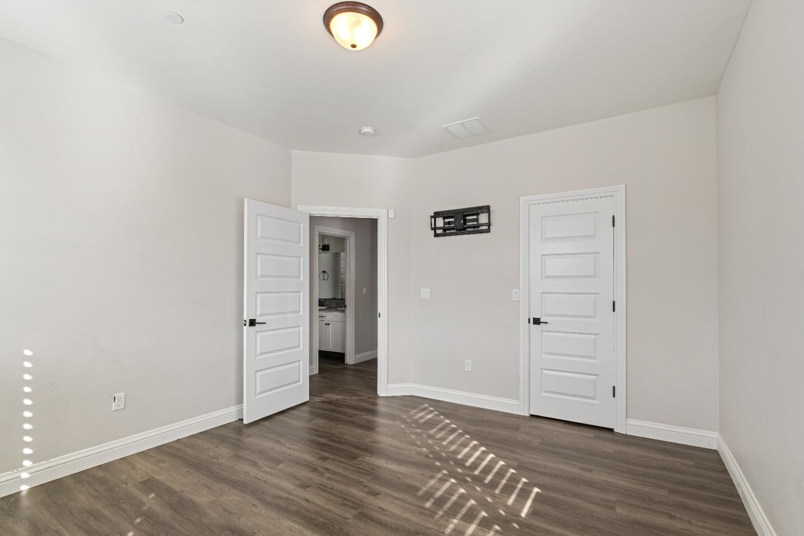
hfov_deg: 95.0
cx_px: 402
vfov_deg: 72.1
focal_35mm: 16
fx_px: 368
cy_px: 268
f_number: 8
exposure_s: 1/4
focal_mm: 11
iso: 80
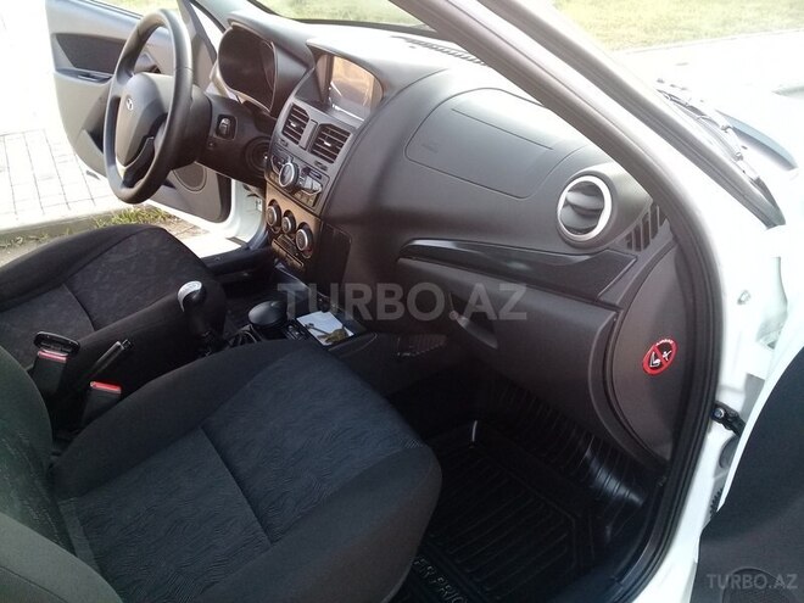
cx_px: 402
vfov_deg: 45.4
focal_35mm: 31
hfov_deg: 58.4
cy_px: 302
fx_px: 720
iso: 80
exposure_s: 1/50
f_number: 2.2
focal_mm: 3.3
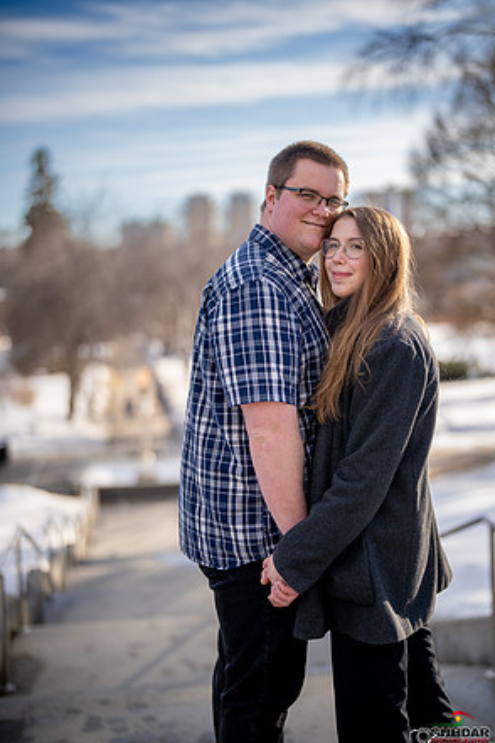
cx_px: 248
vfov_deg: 38.9
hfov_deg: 26.5
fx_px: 1052
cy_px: 377
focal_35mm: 51
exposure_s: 1/6400
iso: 200
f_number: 1.2
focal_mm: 50
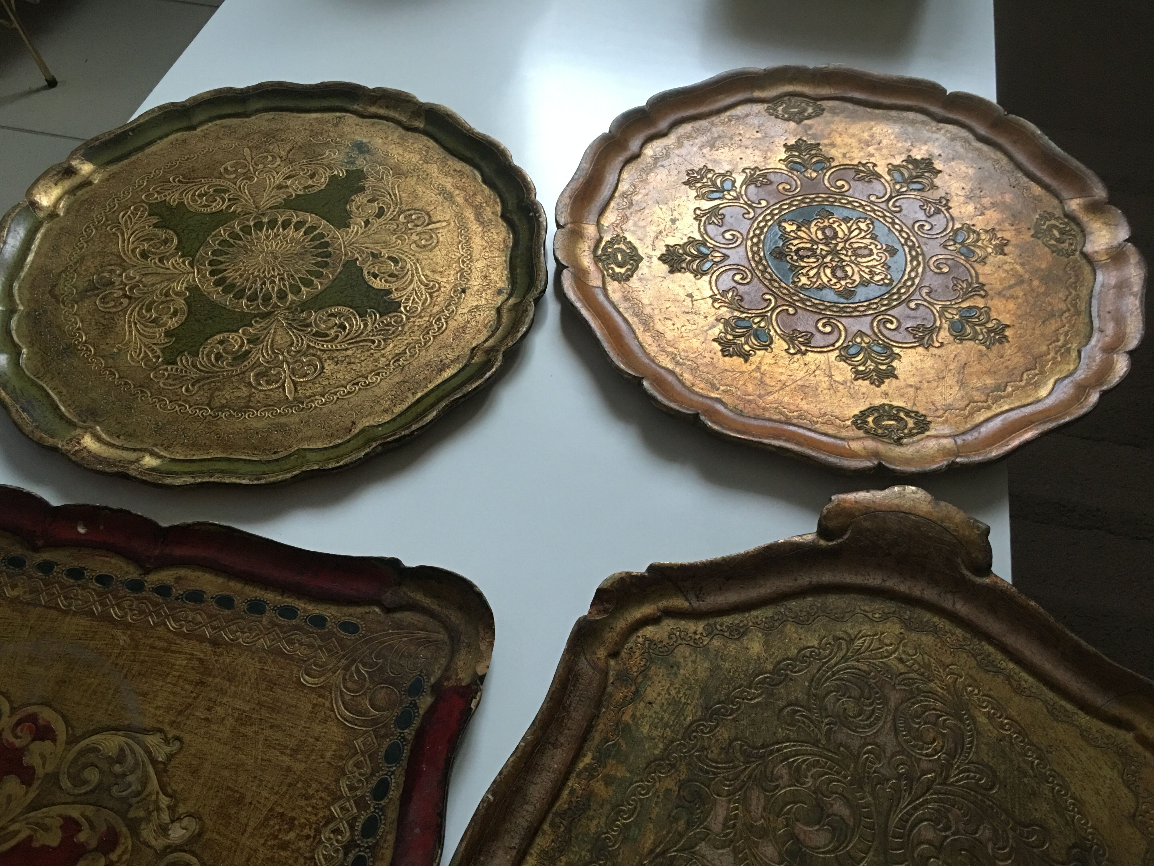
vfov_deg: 48.2
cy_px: 433
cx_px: 577
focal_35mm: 29
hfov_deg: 61.7
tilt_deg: -53.4
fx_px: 967
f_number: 2.2
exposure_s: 1/17
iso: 125
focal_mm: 4.15
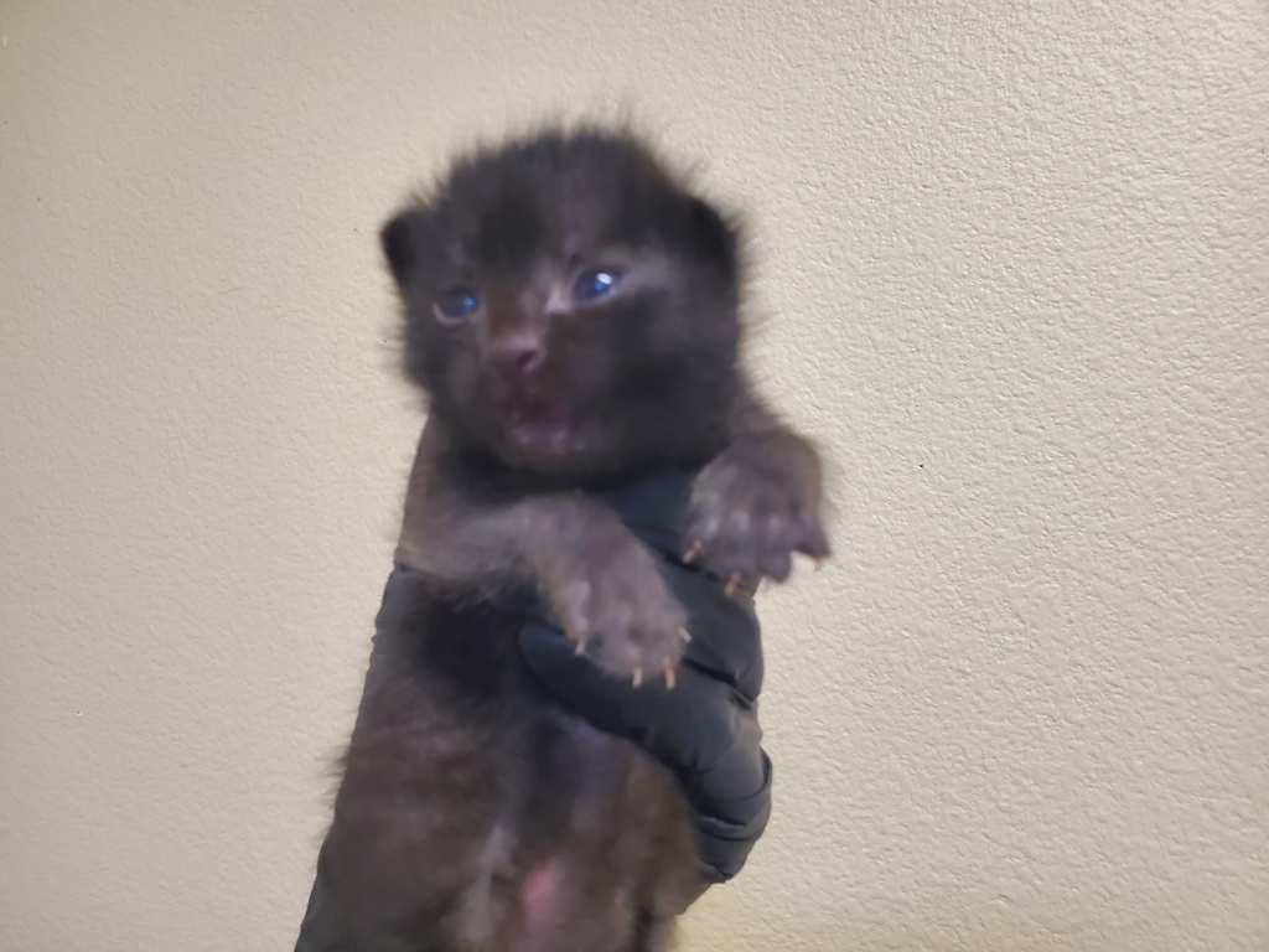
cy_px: 476
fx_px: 953
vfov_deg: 53.1
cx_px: 634
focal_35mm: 26
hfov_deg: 67.3
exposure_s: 1/40
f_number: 2.4
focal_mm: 4.3
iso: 640
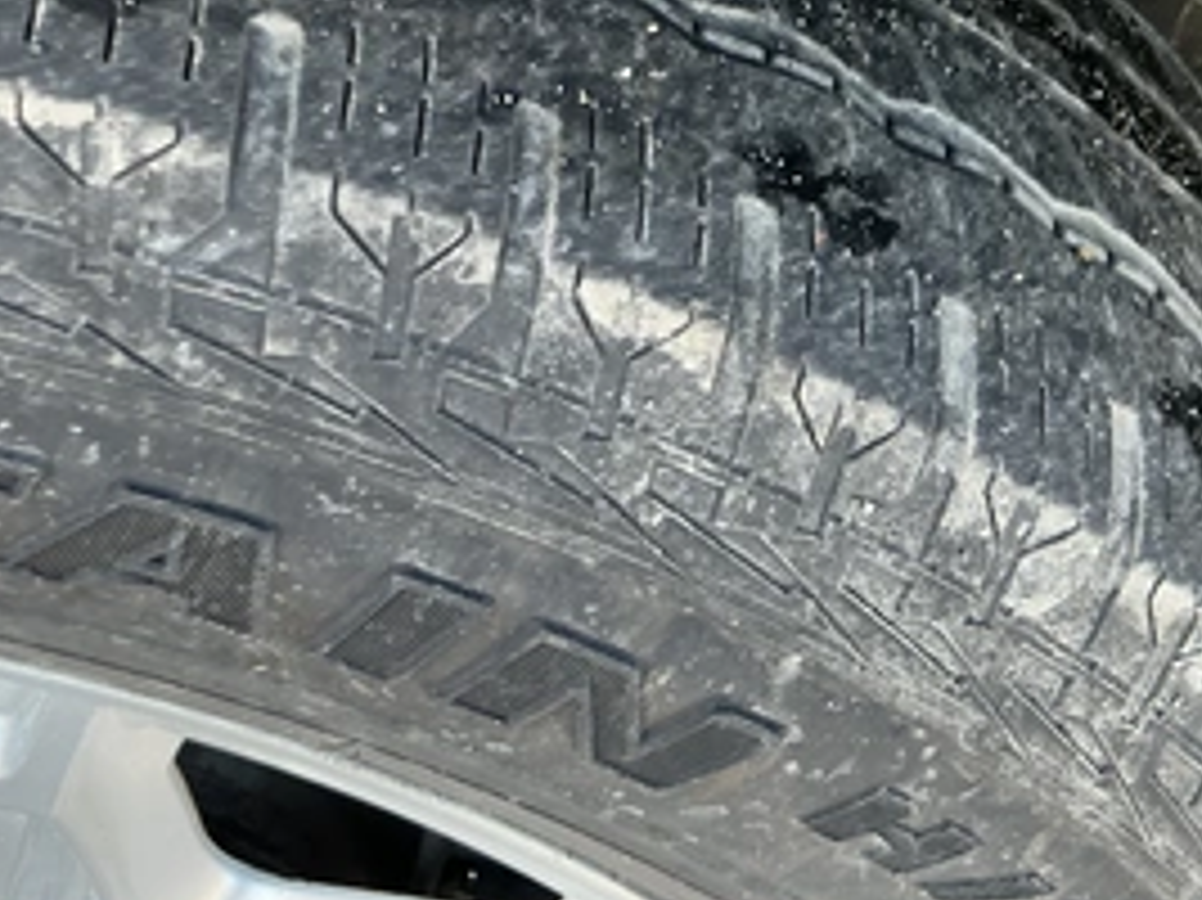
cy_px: 274
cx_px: 455
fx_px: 1458
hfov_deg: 44.5
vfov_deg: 33.9
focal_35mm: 42
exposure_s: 1/86
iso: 64
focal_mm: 3
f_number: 1.8
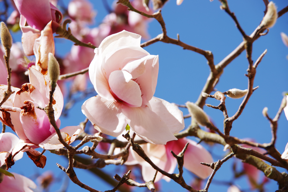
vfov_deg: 6.8
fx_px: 1616
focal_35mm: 202
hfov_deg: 10.2
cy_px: 96
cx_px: 144
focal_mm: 135
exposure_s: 1/400
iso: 100
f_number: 7.1
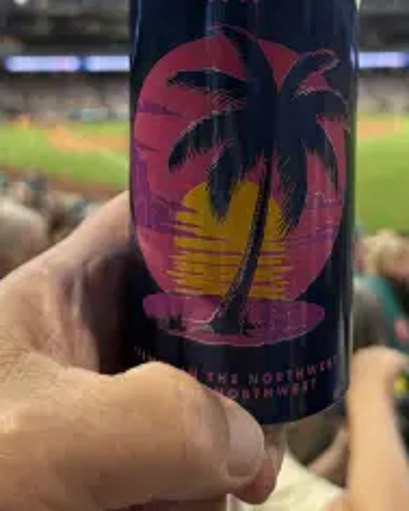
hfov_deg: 34.8
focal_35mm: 43
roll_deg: +0.9
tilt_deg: -2.4
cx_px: 242
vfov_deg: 41.3
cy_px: 113
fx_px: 650
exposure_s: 1/136
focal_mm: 5.96
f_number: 1.6
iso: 64
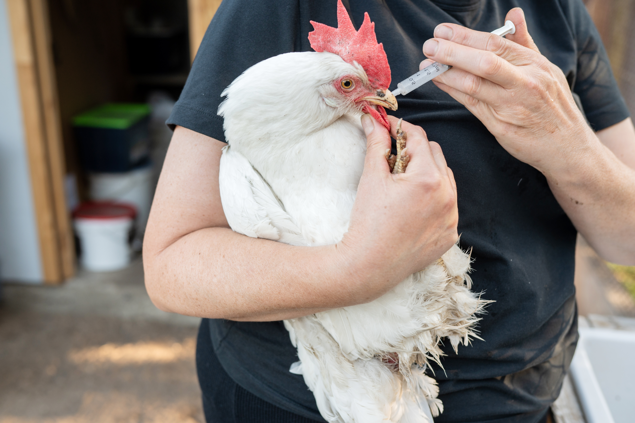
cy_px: 212
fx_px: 705
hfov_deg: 48.5
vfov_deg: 33.4
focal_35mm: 40
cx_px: 318
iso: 160
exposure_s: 1/200
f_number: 4
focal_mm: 40
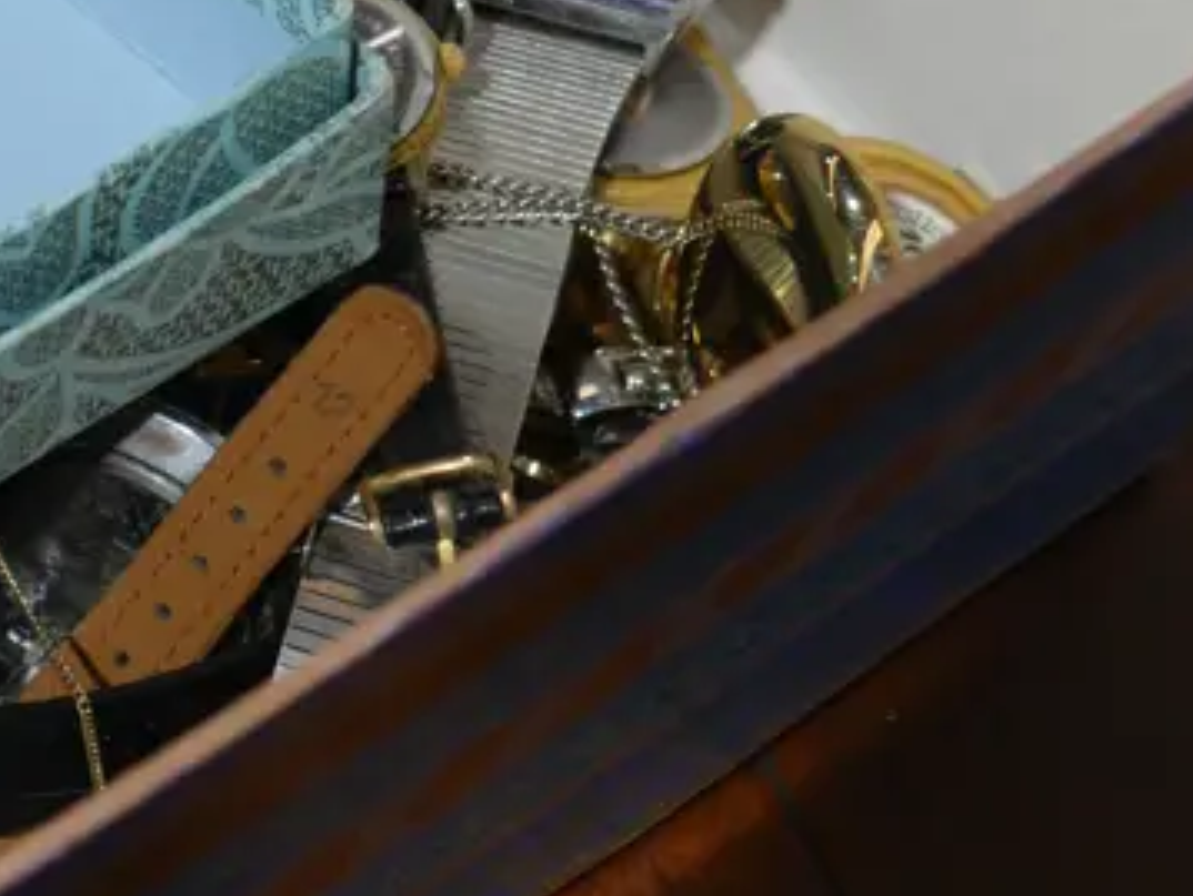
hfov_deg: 13.2
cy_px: 98
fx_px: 4932
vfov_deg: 10.3
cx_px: -487
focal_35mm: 143
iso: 400
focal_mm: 25
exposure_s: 1/60
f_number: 5.3
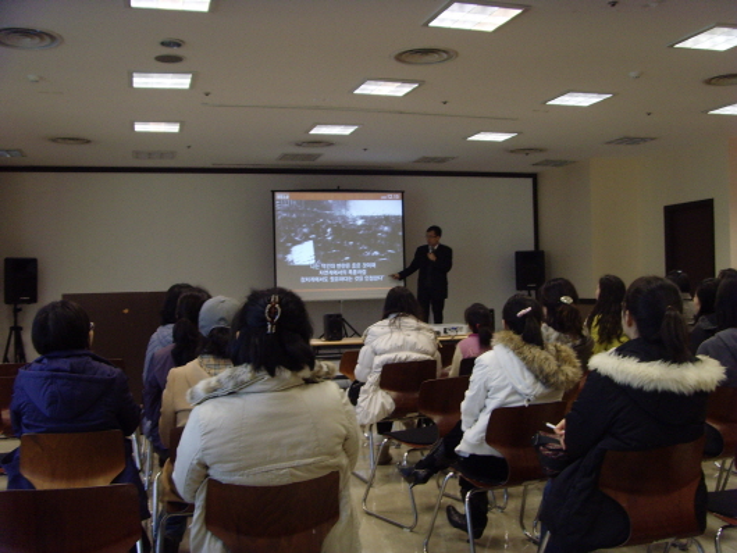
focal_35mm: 39
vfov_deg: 36.8
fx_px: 831
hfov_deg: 47.8
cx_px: 368
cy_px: 276
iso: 200
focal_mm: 6.6
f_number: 3.5
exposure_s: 1/45
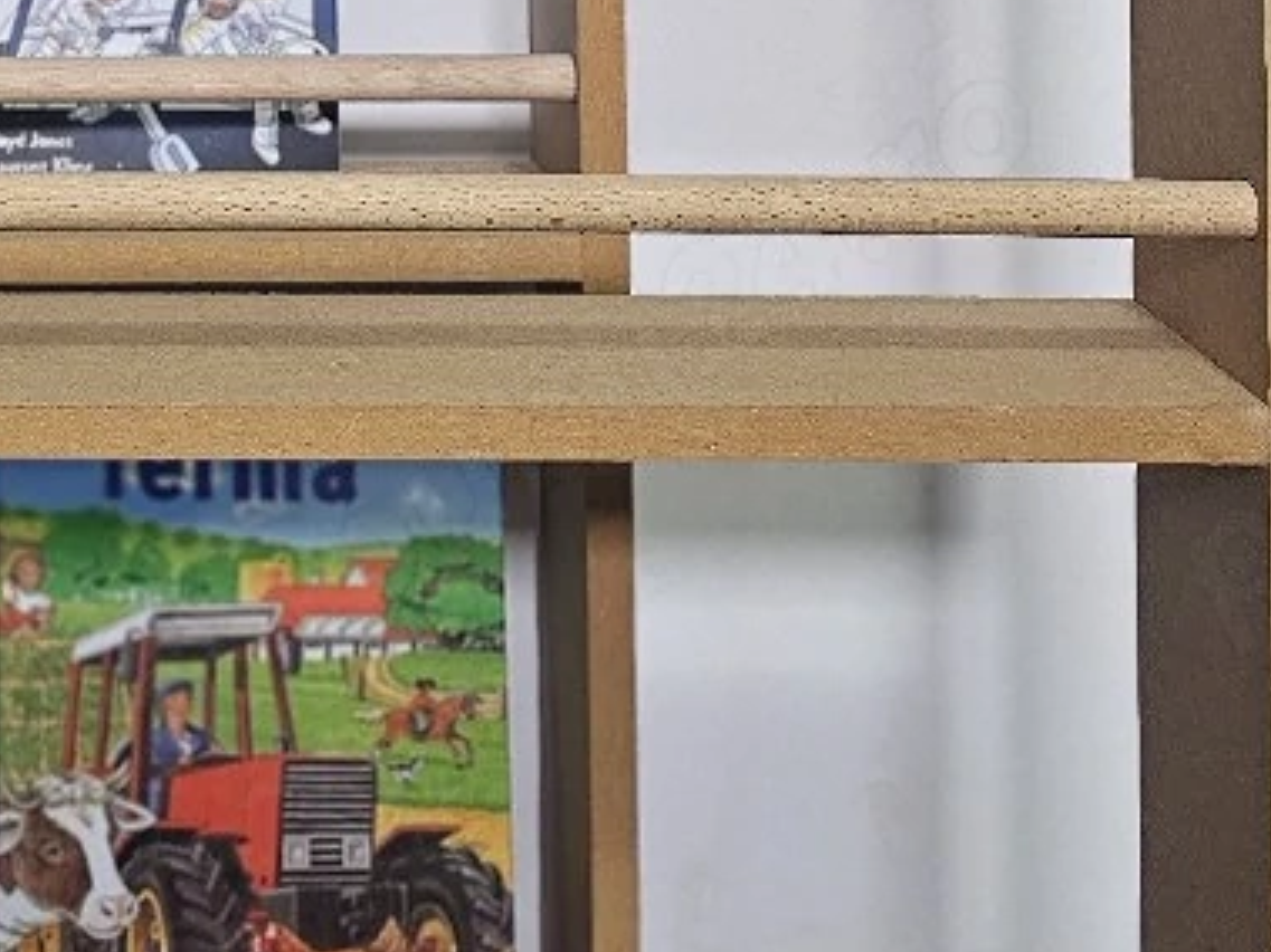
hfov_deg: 23.2
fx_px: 2973
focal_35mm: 81
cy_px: -394
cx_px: 23
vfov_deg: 16.8
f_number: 1.7
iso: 640
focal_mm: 6.3
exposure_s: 1/60.2
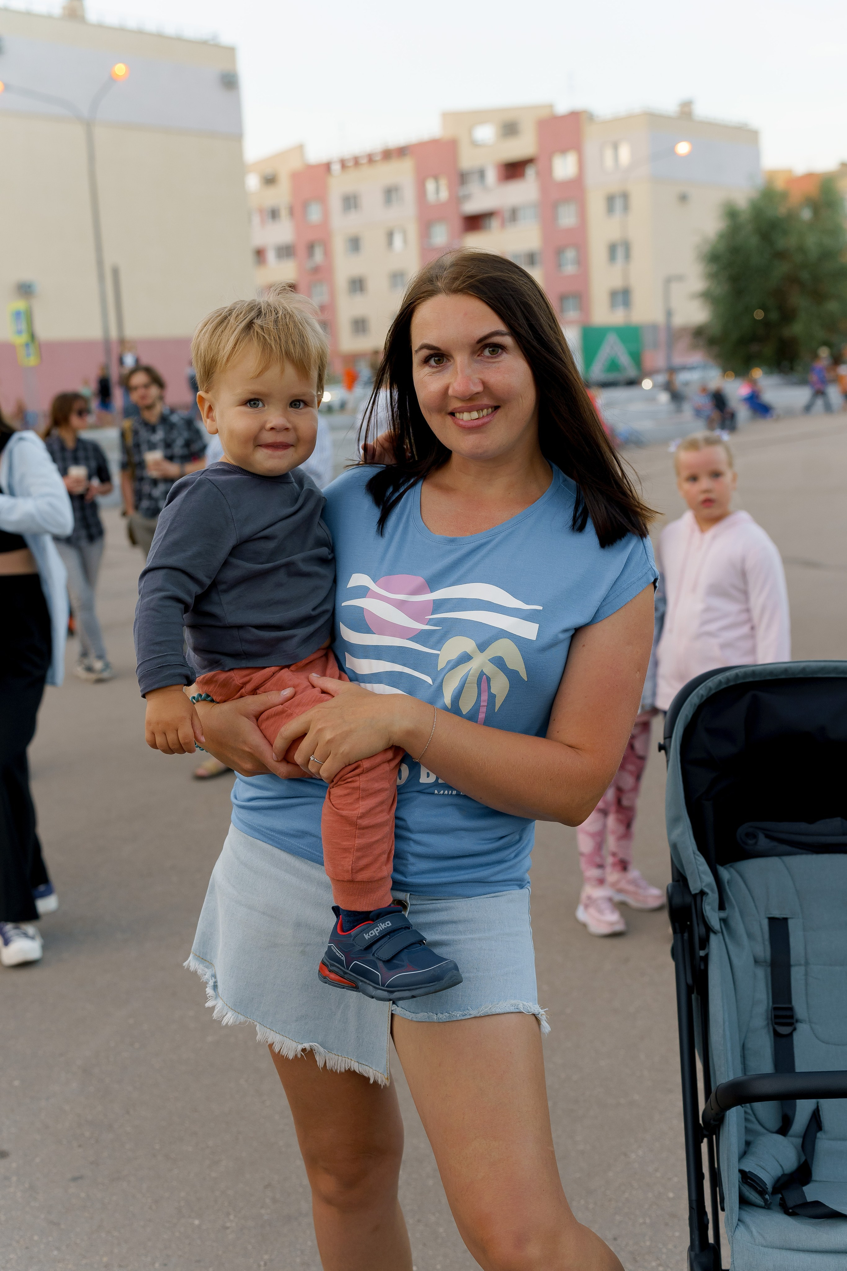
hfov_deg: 31.9
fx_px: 1482
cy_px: 636
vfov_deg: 46.4
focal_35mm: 42
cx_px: 424
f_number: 3.5
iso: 640
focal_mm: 42
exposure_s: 1/200
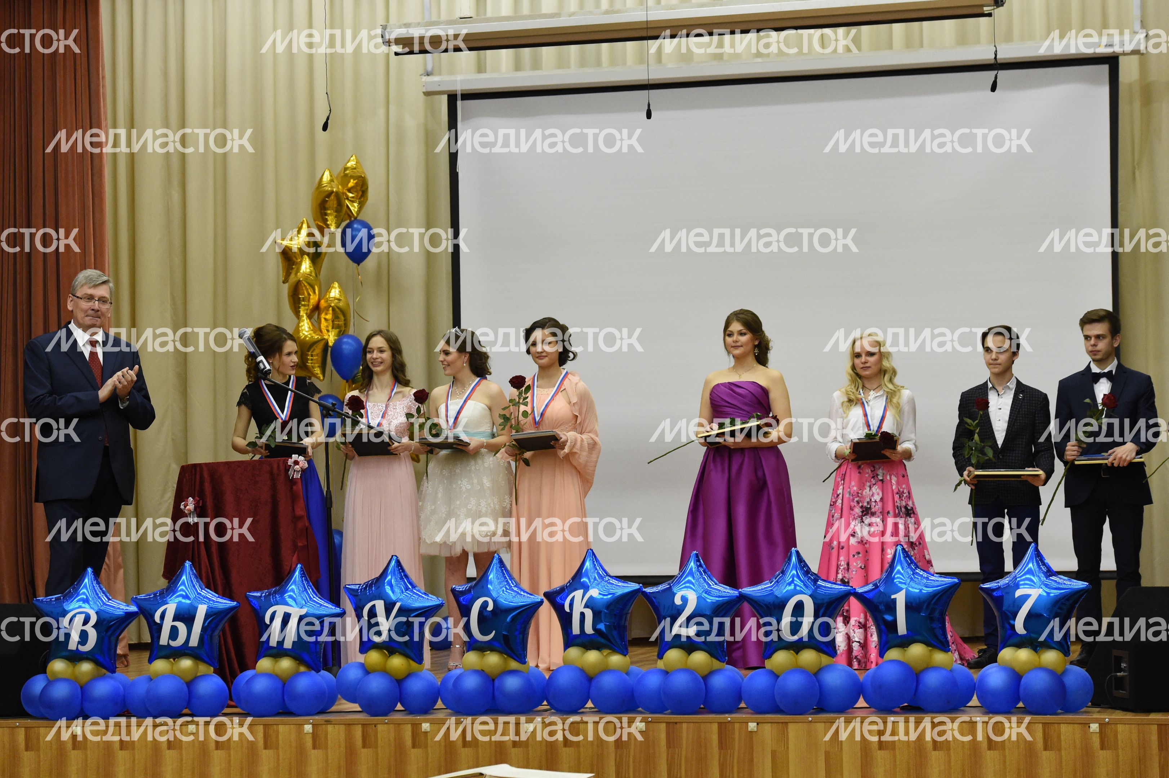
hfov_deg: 23.7
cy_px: 389
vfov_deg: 15.9
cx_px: 584
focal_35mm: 86
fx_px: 2791
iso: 5000
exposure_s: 1/250
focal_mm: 86
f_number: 4.5
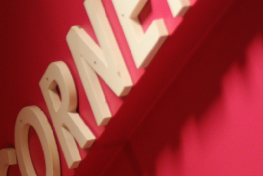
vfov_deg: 6.2
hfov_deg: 9.0
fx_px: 1639
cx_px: -124
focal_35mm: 224
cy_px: 124
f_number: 5.6
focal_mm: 50
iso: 400
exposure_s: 1/10
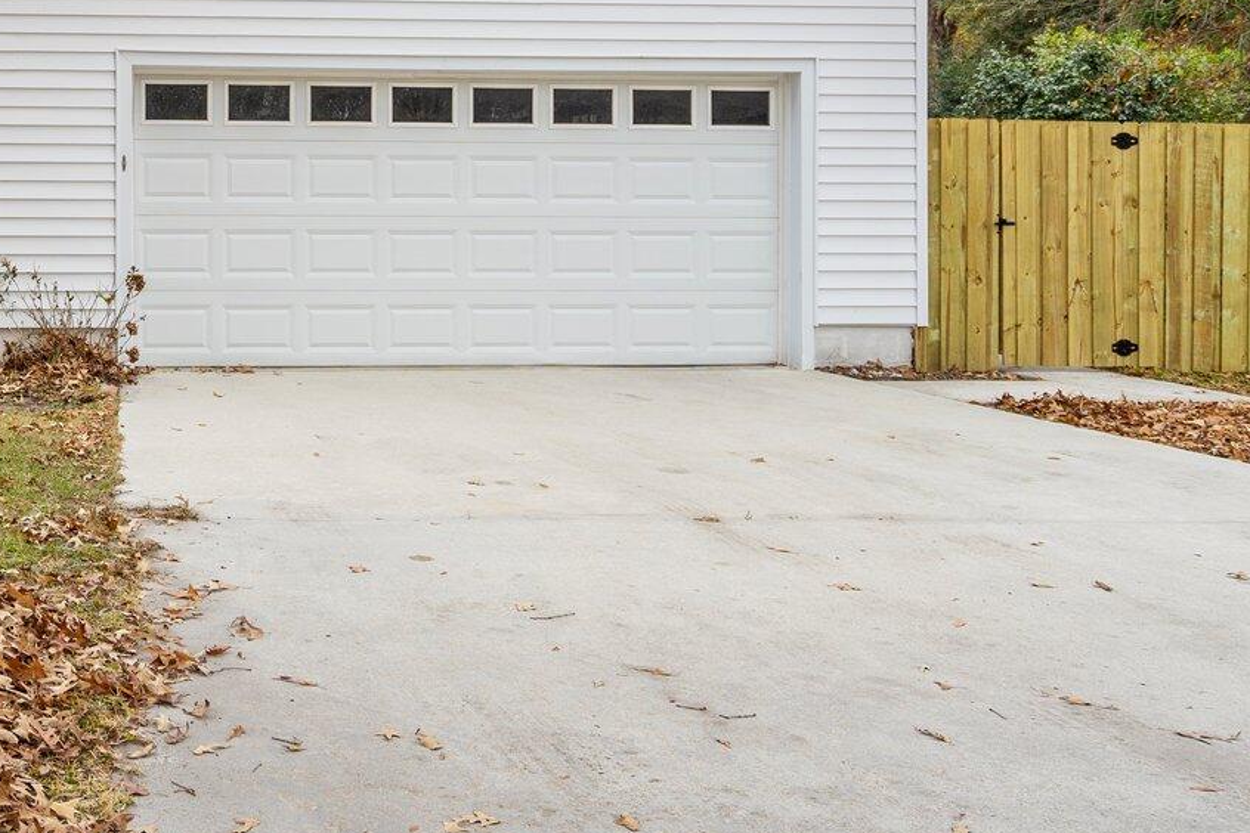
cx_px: 0
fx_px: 1597
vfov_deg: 28.2
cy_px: 89
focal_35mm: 46
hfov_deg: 38.0
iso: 100
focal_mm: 19
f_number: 4
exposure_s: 1/250
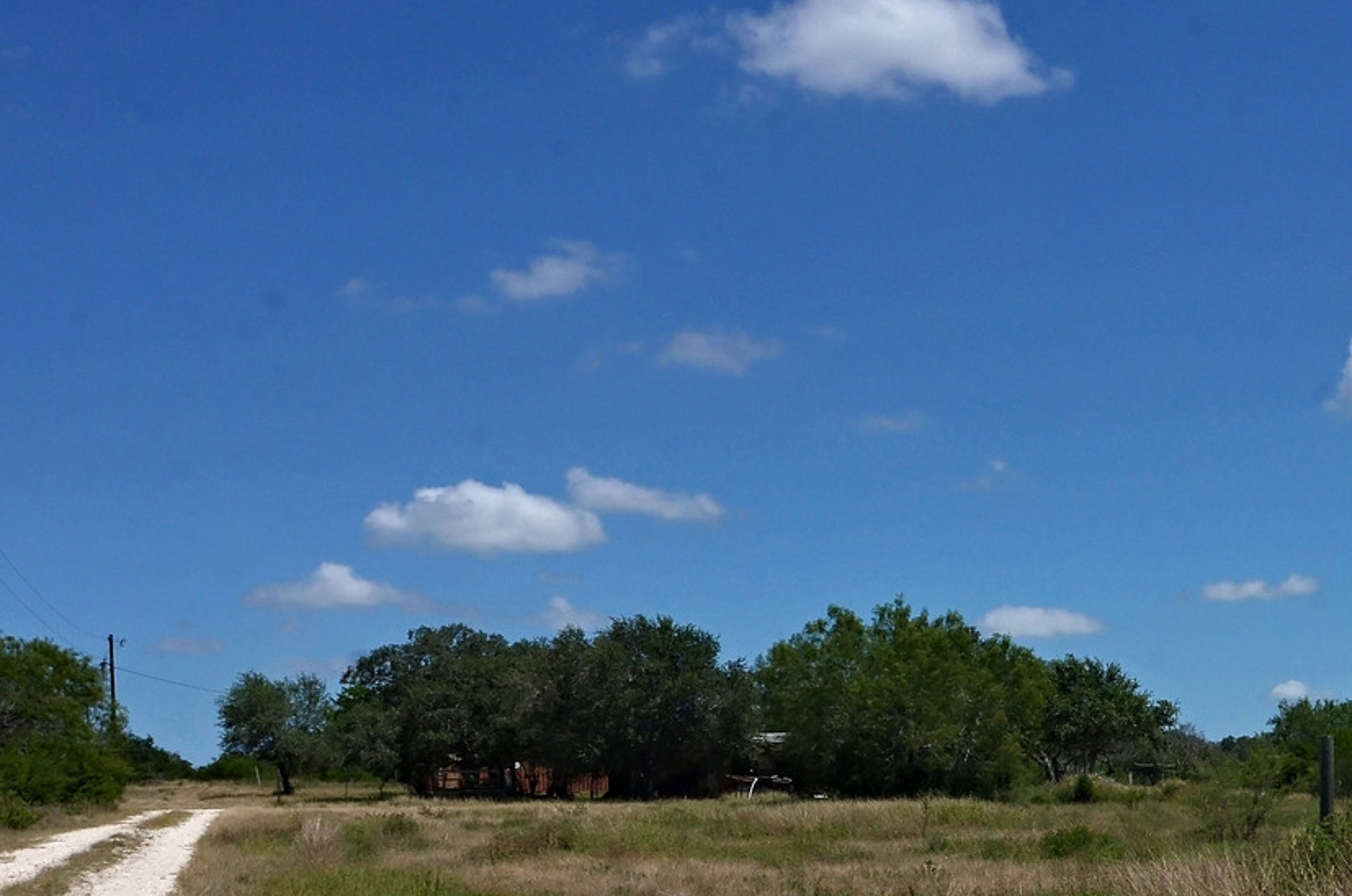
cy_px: 800
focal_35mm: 71
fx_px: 2661
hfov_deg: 27.3
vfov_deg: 18.8
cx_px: 1271
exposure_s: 1/1000
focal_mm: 24
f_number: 10
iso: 250
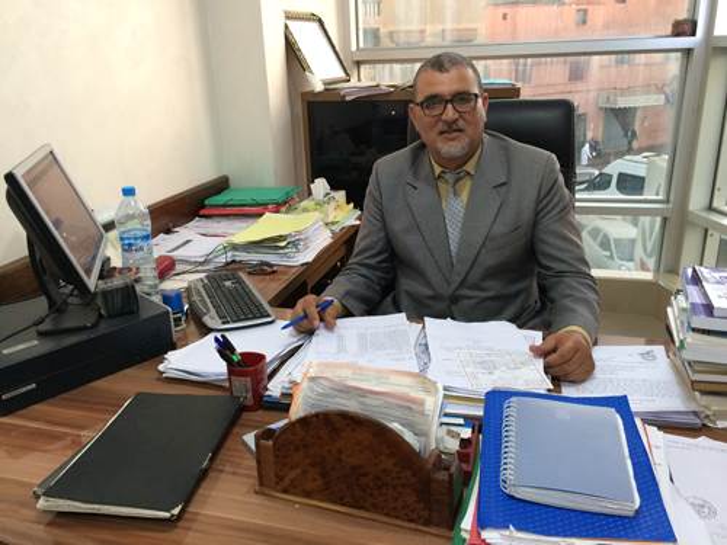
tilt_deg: -18.9
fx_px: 609
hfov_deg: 61.7
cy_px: 272
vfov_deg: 48.2
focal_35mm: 29
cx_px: 364
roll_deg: +1.7
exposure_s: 1/33
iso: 200
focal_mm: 4.15
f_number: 2.2
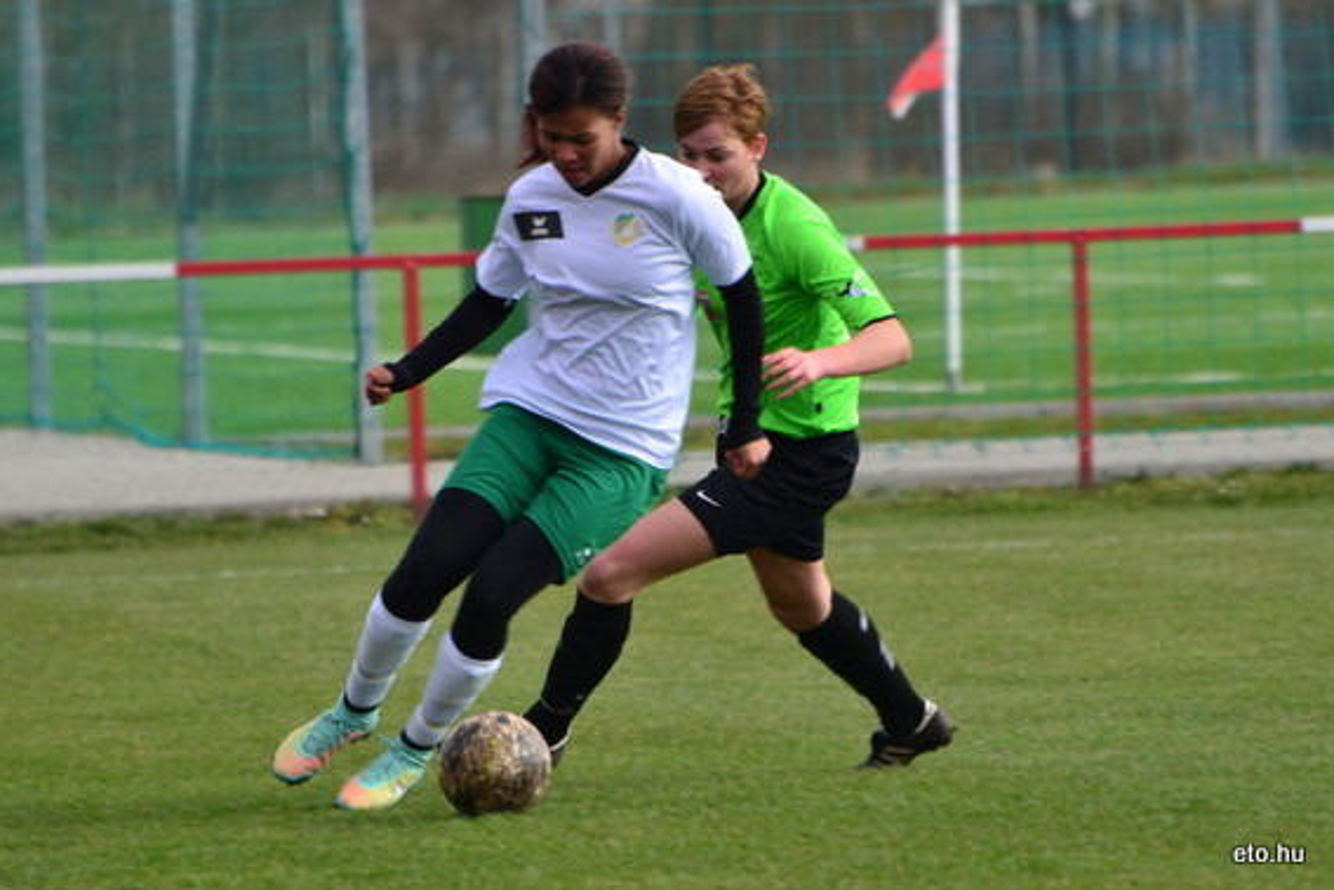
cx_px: 640
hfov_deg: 4.3
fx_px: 17563
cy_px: 431
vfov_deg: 2.9
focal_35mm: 474
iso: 125
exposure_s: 1/400
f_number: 5.6
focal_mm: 300
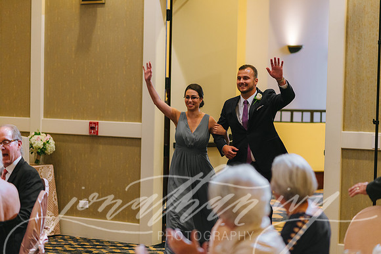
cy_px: 127
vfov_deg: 16.1
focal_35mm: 85
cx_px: 190
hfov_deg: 23.9
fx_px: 900
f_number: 2.2
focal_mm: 85
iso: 800
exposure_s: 1/160
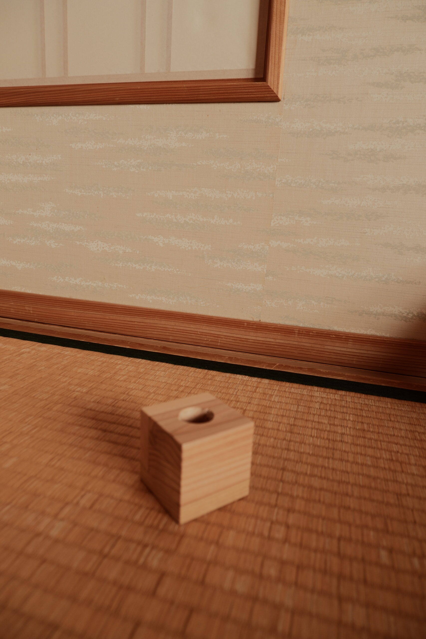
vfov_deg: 76.1
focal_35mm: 23
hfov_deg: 55.1
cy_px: 320
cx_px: 213
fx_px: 408
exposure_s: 1/15
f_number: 4
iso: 160
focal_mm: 15
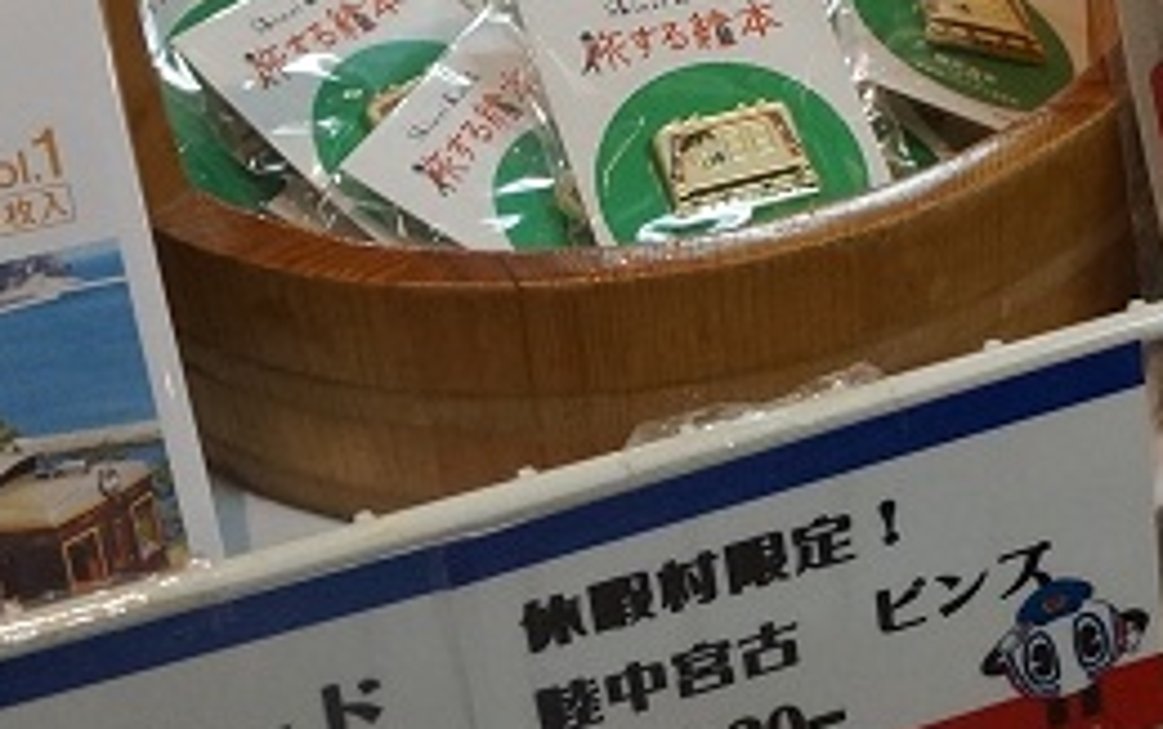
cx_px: 1232
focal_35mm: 86
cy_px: -13
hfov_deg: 22.9
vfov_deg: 14.9
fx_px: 2728
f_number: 4
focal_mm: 18
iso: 1600
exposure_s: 1/160
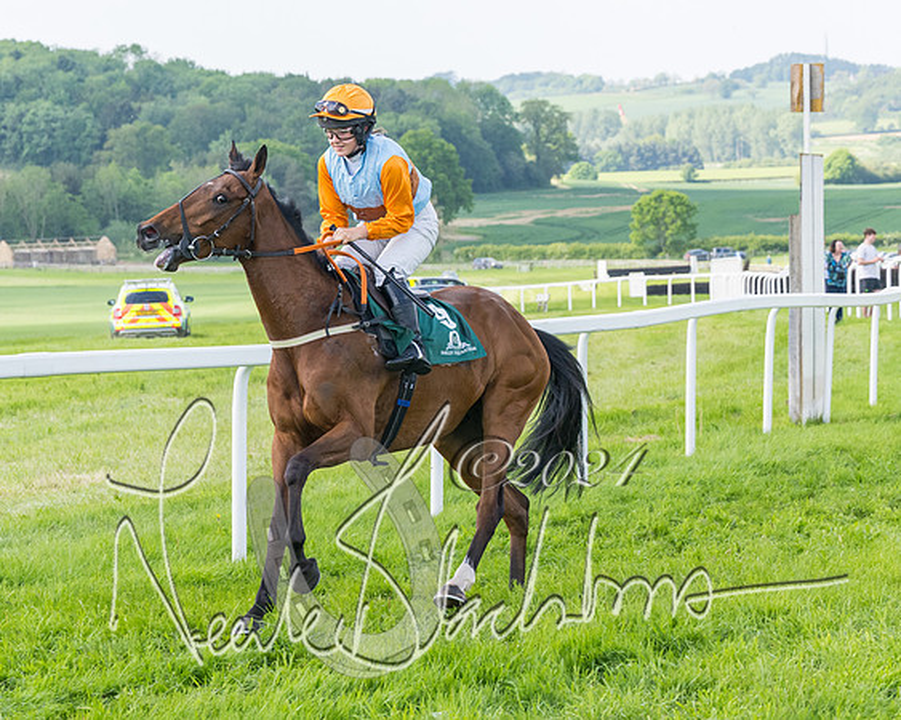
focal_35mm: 153
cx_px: 377
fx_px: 4088
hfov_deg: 12.6
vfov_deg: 10.1
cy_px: 360
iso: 400
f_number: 5
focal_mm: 70
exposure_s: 1/1000
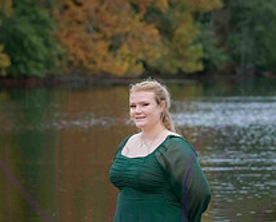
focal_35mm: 214
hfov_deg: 9.0
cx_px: 155
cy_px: 144
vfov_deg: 7.2
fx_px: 1750
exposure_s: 1/320
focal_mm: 105
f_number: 4
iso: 1600
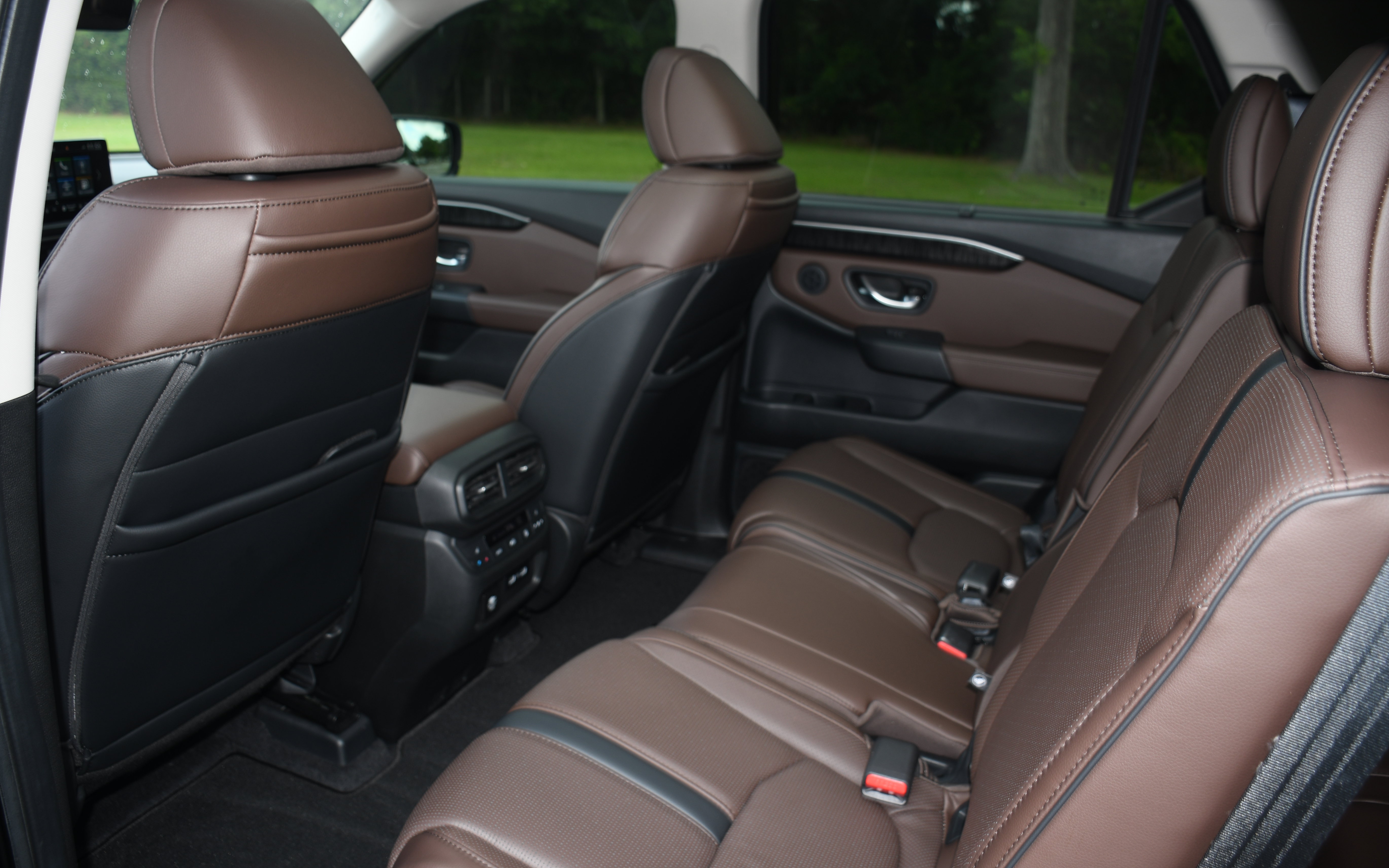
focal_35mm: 28
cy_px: 398
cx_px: 686
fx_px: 1060
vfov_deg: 44.5
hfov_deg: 66.5
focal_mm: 18
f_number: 3.5
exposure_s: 1/60
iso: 100
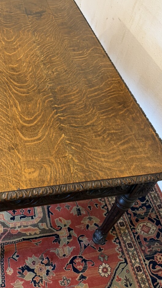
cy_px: 118
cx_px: 55
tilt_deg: -44.7
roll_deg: -11.7
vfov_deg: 59.1
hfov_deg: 35.3
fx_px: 252
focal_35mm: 33
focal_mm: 6.76
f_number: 1.78
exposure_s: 1/50
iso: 125
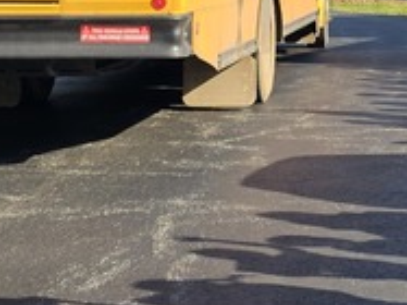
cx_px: 453
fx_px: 1481
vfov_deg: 11.6
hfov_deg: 15.2
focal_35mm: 126
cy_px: -35
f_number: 1.7
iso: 10
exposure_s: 1/366
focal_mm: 6.3
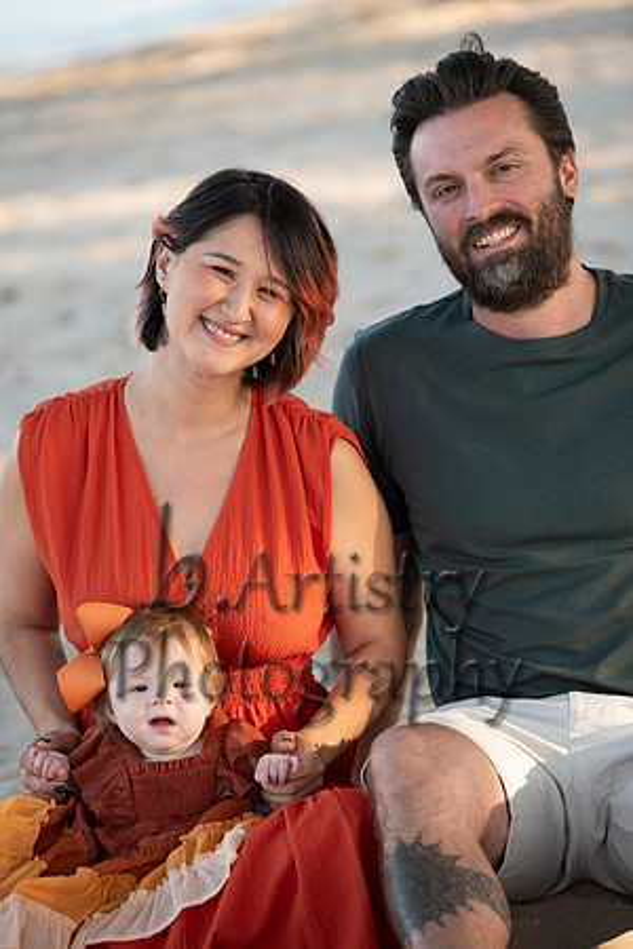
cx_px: 316
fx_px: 5275
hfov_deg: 6.9
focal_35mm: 200
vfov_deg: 10.3
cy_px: 474
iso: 160
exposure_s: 1/250
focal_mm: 200
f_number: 4
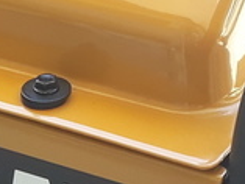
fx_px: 1247
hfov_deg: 11.0
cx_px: -47
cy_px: 221
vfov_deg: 8.4
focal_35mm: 176
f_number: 1.9
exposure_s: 1/120
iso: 50
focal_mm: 3.6
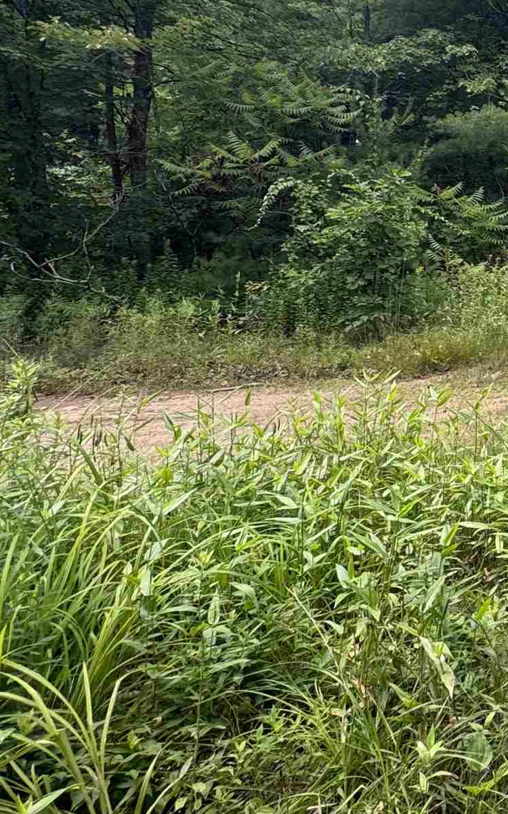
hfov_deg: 23.1
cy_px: 185
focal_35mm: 38
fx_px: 842
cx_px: 851
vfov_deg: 49.1
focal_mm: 2.22
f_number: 2.2
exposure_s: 1/178
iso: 40
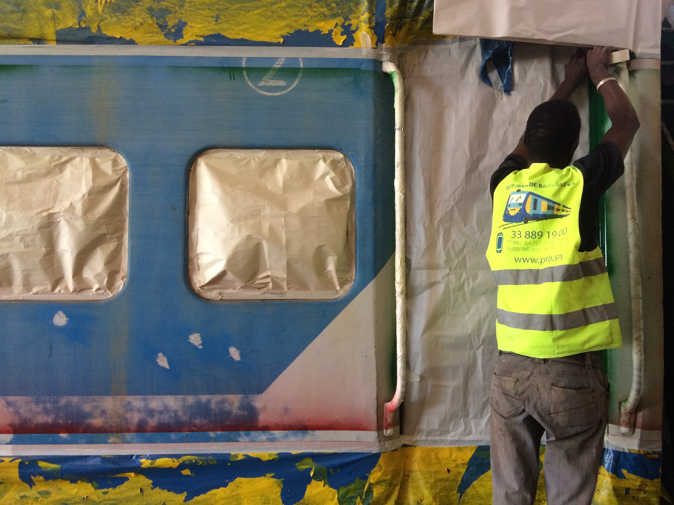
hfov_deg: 61.7
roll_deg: +0.4
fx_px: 565
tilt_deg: +2.1
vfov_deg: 48.2
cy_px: 252
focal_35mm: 29
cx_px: 337
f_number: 2.2
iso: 80
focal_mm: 4.15
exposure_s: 1/33
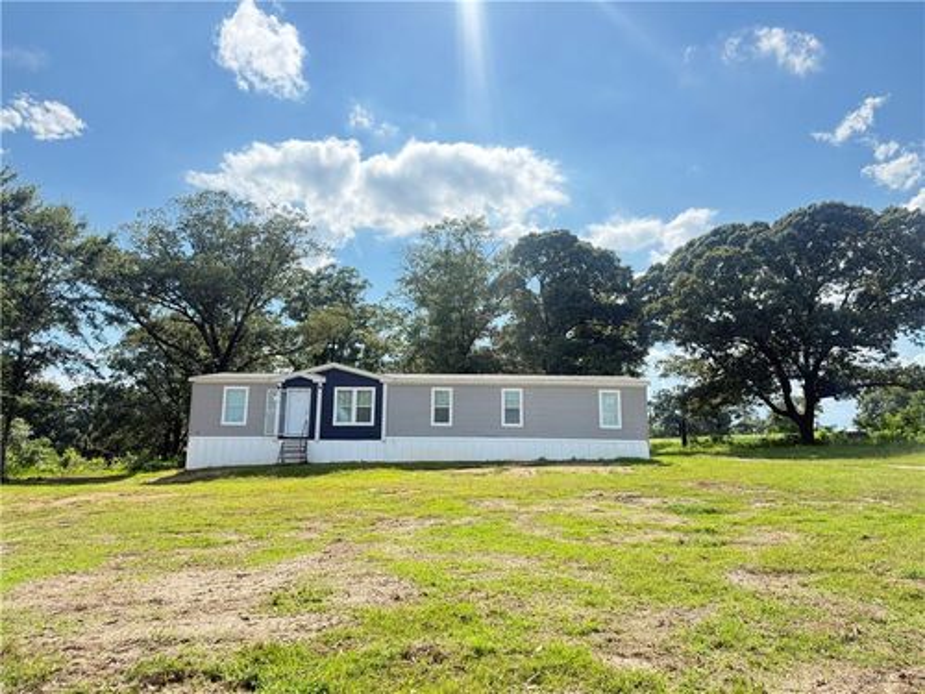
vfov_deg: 56.8
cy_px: 347
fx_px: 641
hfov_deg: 71.6
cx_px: 462
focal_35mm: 24
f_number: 1.78
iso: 100
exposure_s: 1/2801
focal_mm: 6.76
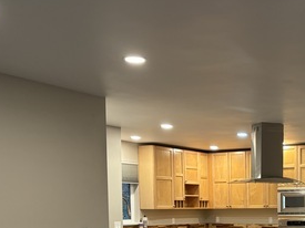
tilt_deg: -4.7
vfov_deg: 22.1
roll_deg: +0.3
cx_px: 269
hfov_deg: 29.6
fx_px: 555
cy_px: 247
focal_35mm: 63
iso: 125
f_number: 1.6
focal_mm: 5.96
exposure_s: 1/60
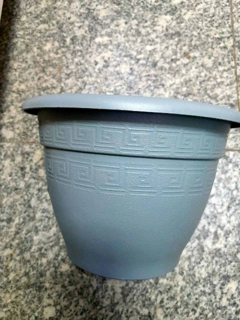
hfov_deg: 53.1
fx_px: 240
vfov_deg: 67.3
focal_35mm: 26
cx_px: 120
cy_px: 160
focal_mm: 4
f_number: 1.8
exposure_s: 1/50
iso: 250
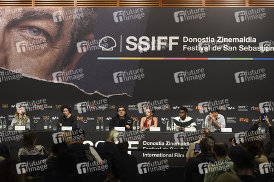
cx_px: 137
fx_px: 593
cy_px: 91
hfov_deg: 26.0
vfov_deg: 17.5
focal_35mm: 78
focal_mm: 78
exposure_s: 1/320
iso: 1250
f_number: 3.2
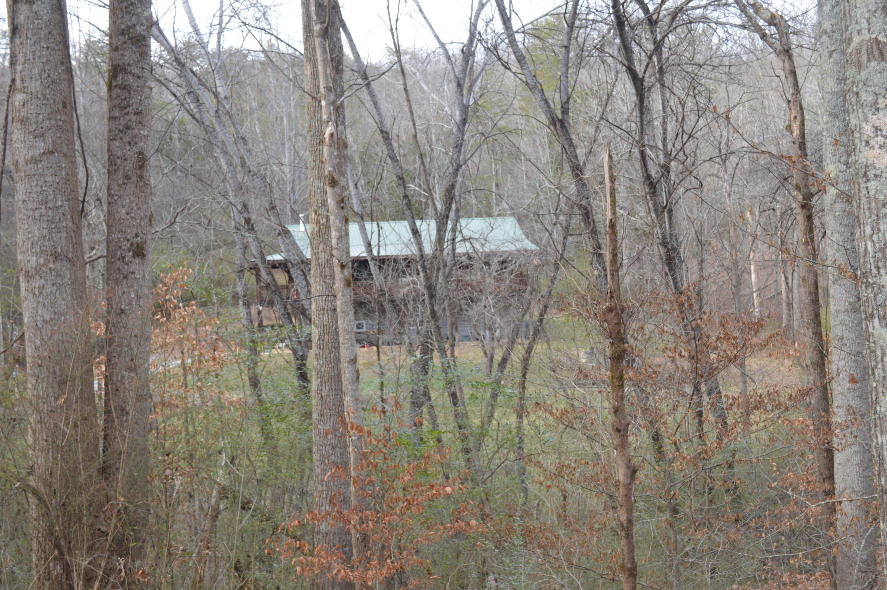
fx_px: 1181
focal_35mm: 48
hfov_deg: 41.1
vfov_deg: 28.0
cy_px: 295
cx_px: 444
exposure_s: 1/125
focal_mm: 32
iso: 400
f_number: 5.6
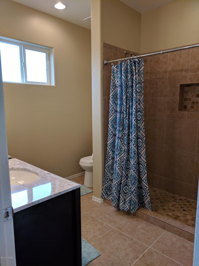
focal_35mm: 26
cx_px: 100
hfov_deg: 53.1
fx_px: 199
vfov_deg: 67.3
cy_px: 133
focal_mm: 4.67
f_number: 2
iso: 152
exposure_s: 1/120
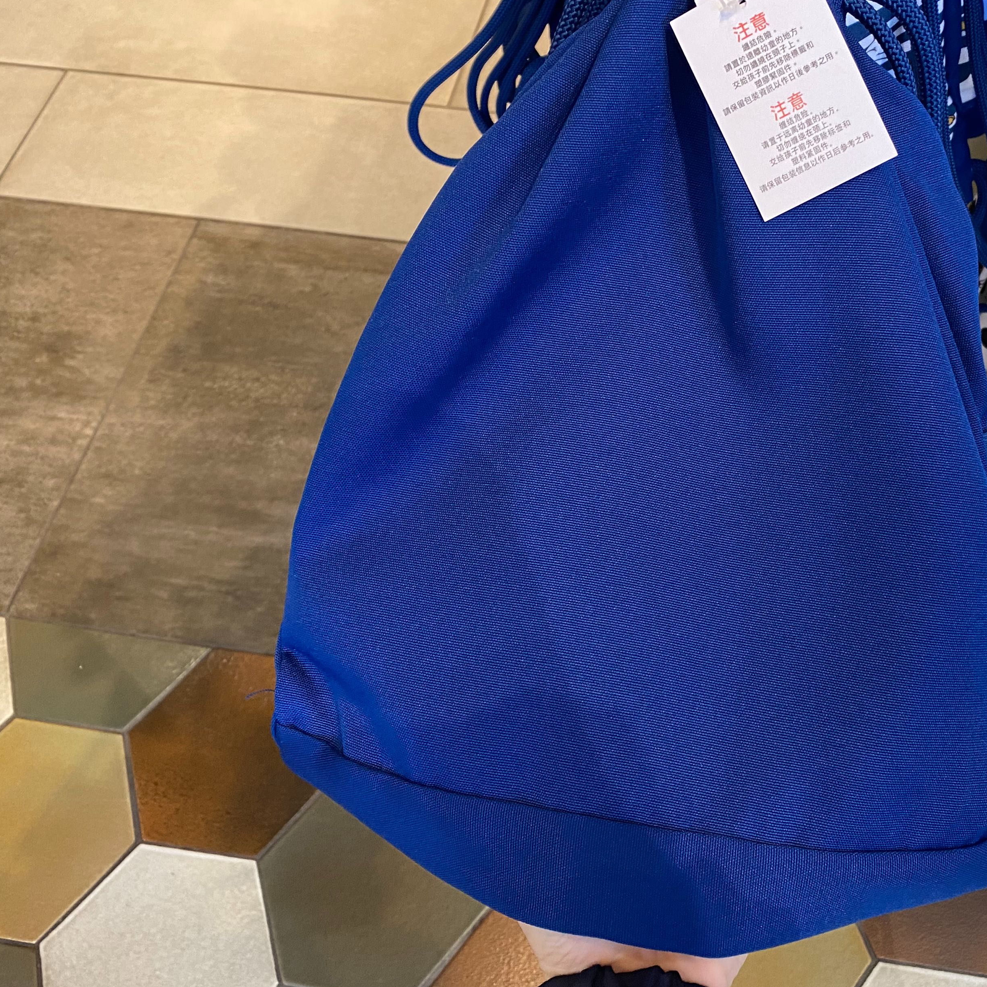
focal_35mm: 38
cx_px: 692
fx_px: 1226
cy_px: 400
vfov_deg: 43.7
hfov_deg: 43.0
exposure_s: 1/60
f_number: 1.8
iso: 125
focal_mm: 4.25
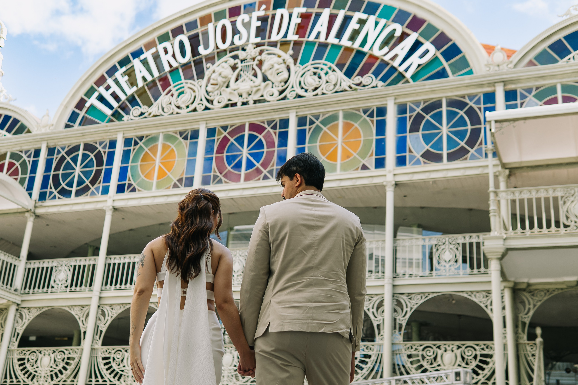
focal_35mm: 45
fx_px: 722
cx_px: 289
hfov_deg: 43.6
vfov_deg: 29.9
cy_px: 192
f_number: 2.5
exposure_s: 1/200
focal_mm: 30
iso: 100
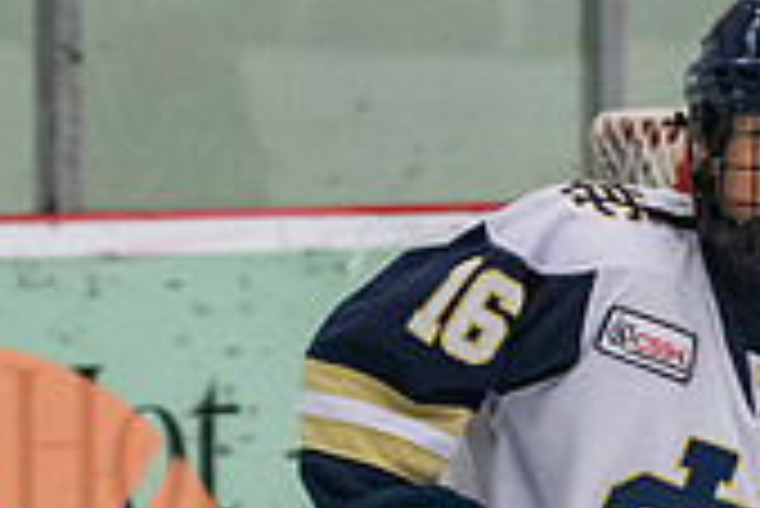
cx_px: 1021
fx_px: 13438
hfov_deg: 3.2
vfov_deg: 2.2
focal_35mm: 636
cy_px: 588
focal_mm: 100
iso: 2000
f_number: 3.2
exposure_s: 1/640
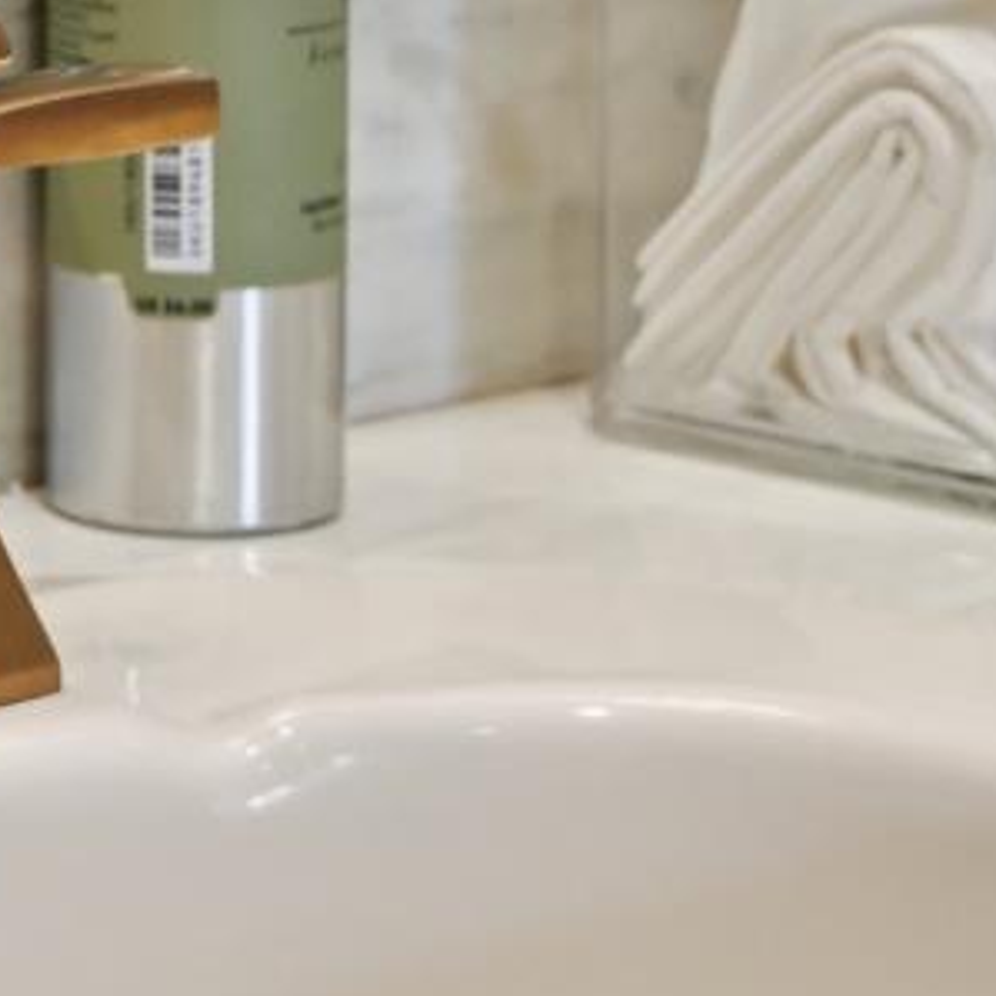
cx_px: -426
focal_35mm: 213
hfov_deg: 8.1
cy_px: 596
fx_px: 6934
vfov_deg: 8.2
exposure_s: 1/100
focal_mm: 50
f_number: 9
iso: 1600
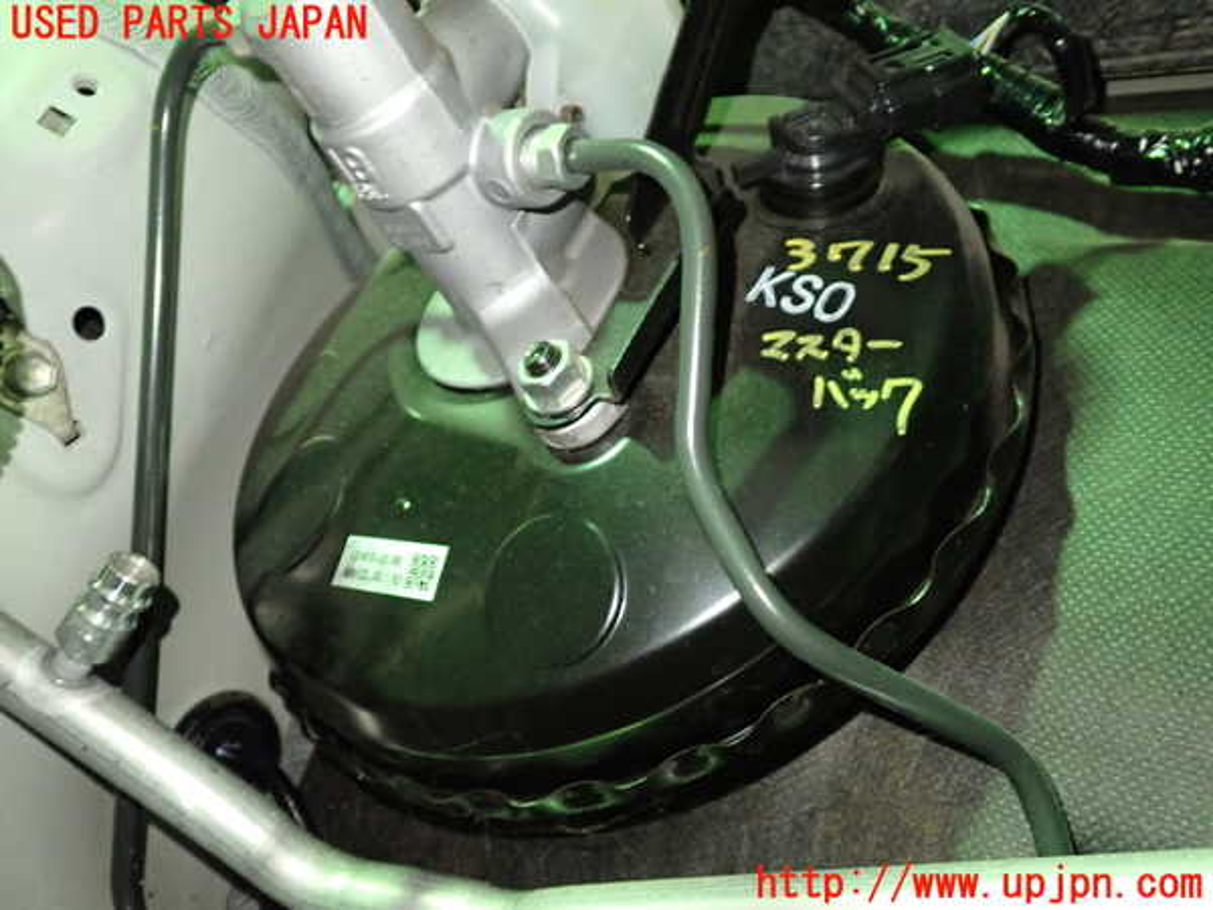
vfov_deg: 46.8
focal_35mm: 30
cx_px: 606
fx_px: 1051
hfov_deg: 60.0
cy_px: 455
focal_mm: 5.4
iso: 800
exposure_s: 1/30
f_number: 2.3
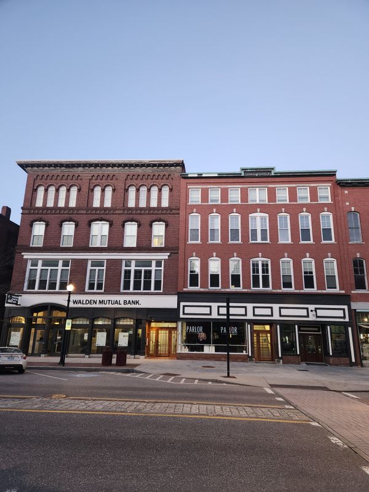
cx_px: 184
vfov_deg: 73.9
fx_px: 327
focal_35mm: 23
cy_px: 246
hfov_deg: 58.9
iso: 400
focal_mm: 5.4
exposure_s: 1/120
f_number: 1.8
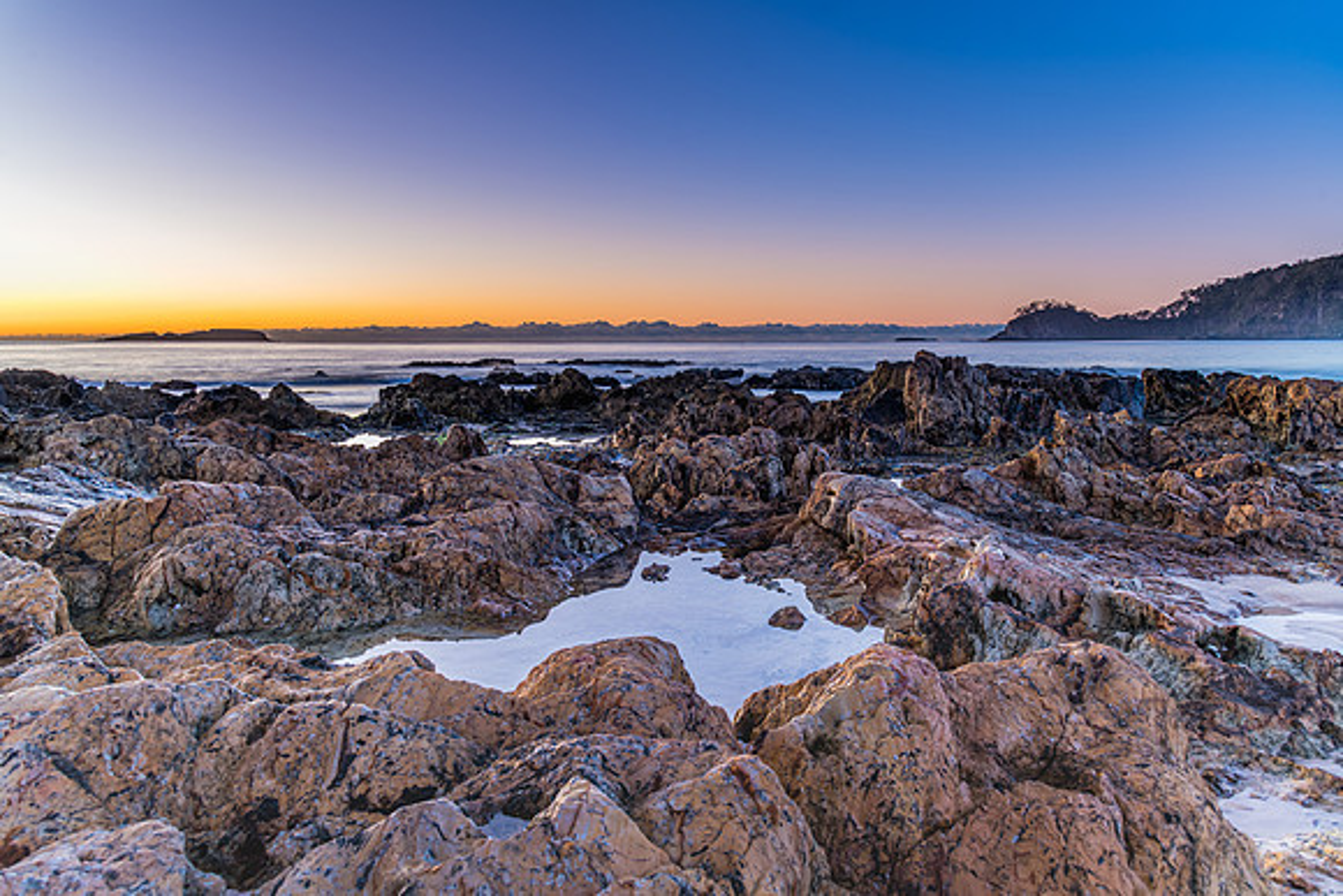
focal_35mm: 24
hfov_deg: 73.7
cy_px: 448
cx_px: 672
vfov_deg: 53.1
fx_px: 896
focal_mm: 24
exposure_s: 3
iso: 80
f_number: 8
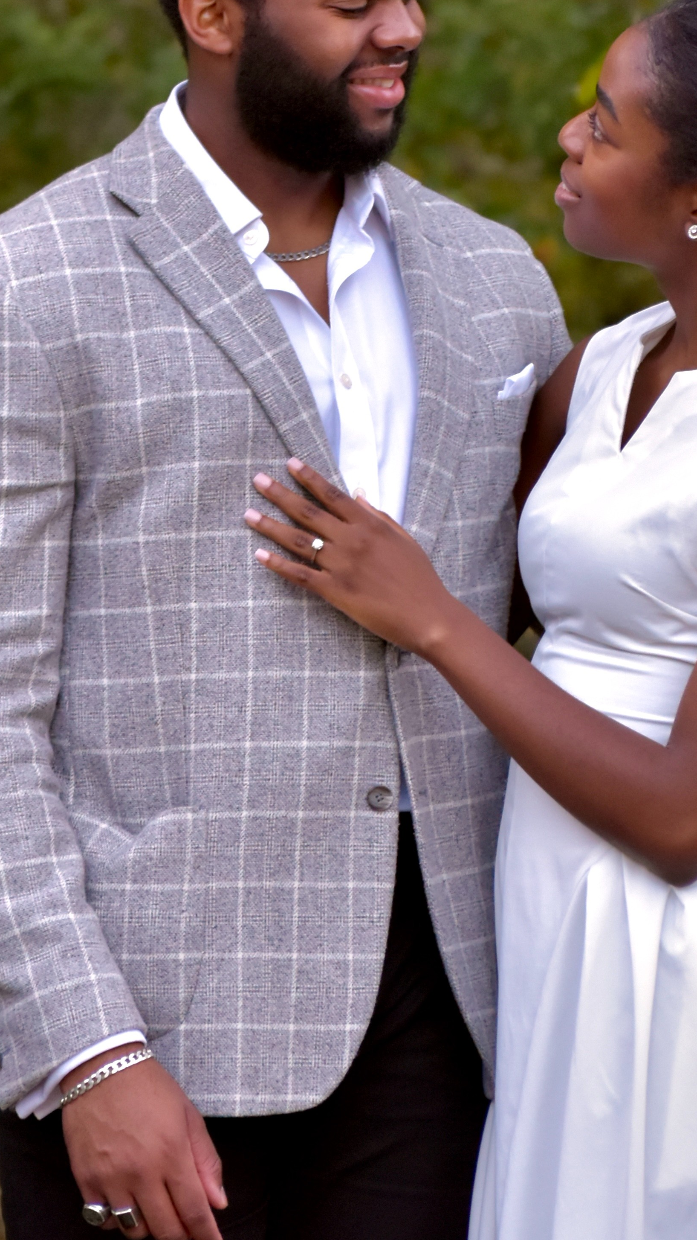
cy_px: 377
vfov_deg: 7.7
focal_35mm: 279
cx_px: 352
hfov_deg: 4.4
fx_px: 9165
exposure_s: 1/160
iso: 800
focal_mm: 86
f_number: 4.2
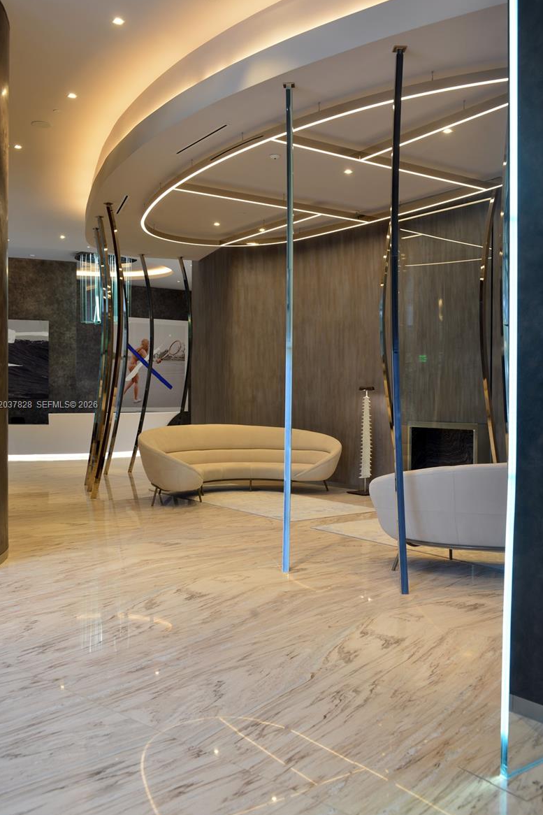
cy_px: 405
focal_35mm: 35
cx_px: 266
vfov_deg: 54.4
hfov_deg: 37.8
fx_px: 792
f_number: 7.1
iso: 250
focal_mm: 34
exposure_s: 1/10
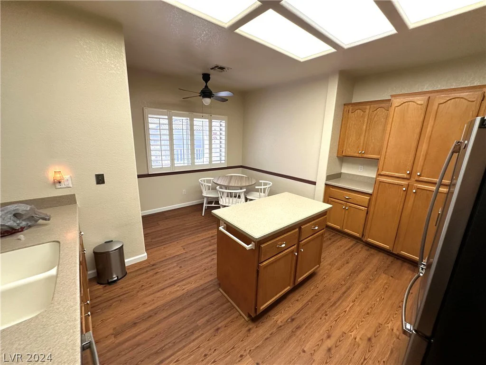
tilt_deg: -14.9
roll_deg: -0.8
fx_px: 197
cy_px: 182
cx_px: 243
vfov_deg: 85.7
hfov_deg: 102.1
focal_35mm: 14
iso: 160
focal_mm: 2.22
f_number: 2.2
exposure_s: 1/120
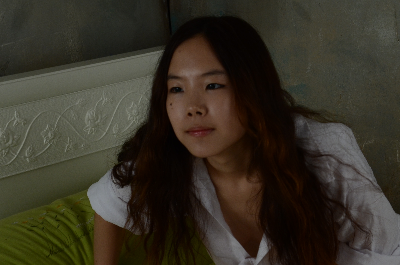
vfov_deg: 14.0
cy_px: 183
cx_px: 365
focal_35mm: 97
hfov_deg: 20.6
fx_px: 1075
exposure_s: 1/250
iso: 400
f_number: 5.6
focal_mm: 35
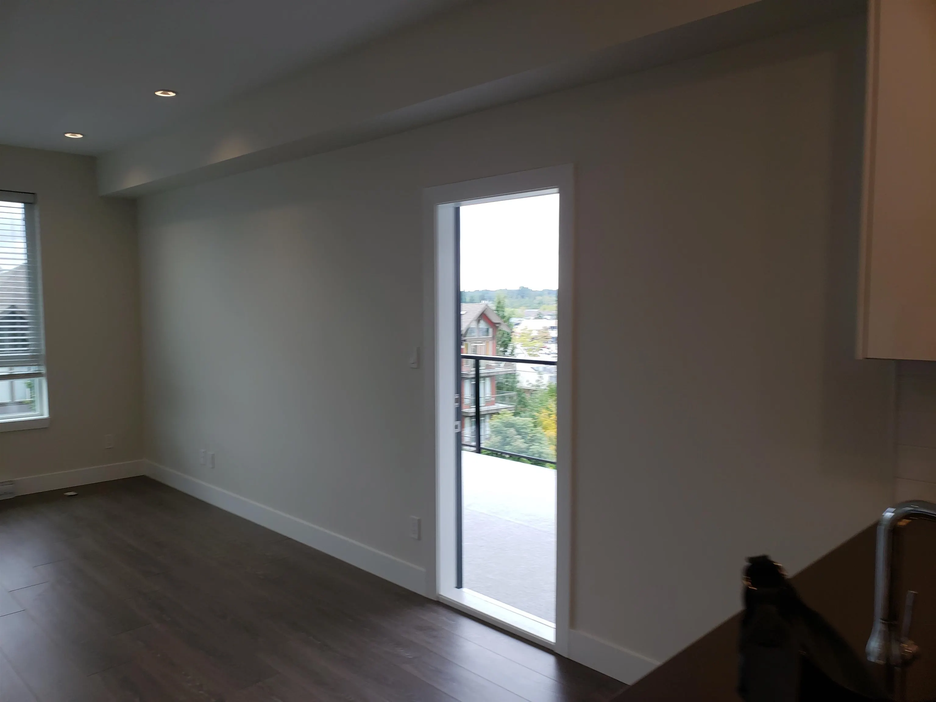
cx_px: 468
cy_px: 351
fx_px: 703
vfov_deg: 53.1
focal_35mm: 26
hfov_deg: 67.3
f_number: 2.4
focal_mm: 4.3
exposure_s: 1/120
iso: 64
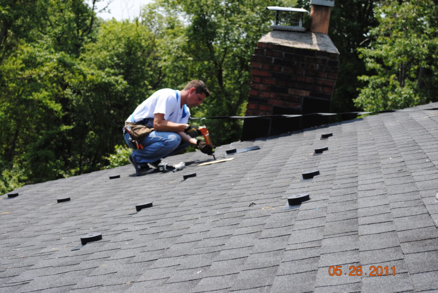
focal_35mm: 82
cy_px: 146
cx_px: 219
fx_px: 1005
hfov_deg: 24.6
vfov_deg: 16.6
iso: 100
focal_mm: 55
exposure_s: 1/200
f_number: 7.1
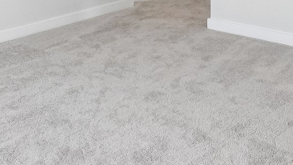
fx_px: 443
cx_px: 172
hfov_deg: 36.5
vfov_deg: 18.3
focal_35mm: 57
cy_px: -97
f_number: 8
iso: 400
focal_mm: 10
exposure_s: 1/60
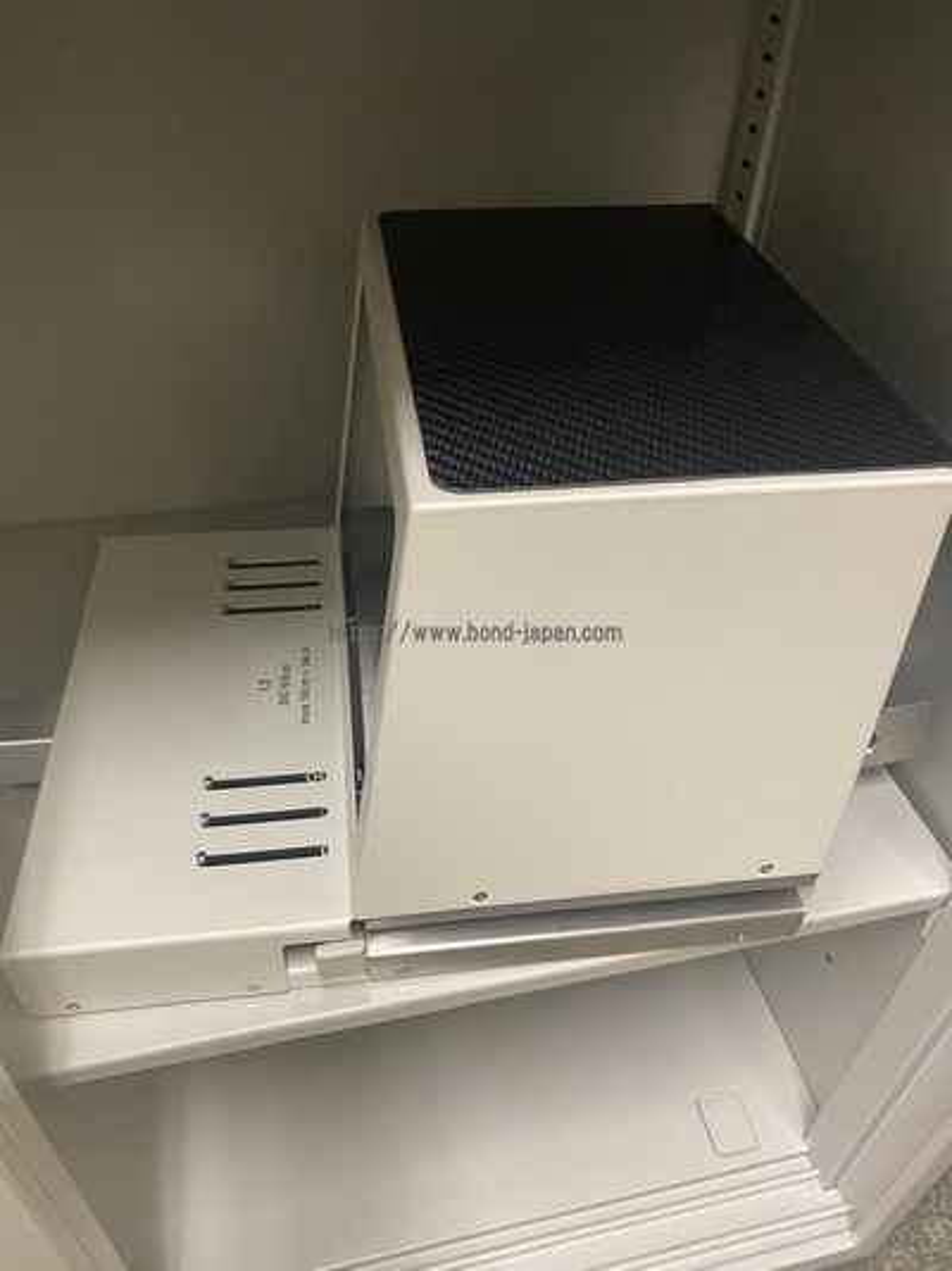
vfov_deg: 67.3
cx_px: 476
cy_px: 636
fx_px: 954
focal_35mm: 26
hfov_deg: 53.0
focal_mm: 4.25
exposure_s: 1/50
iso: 400
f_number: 1.8
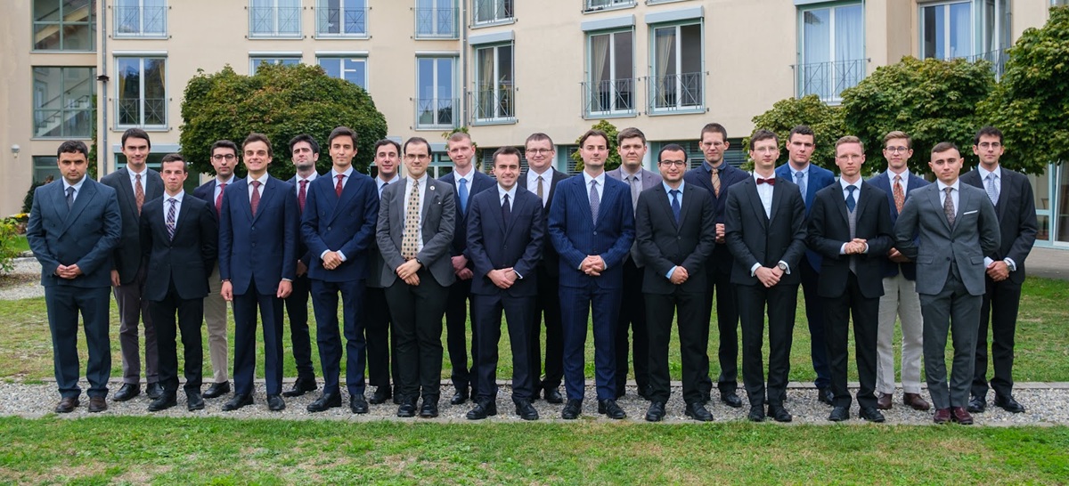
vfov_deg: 25.0
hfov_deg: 51.9
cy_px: 195
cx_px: 521
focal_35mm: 40
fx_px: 1097
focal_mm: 24
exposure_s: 1/170
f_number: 5.6
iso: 160
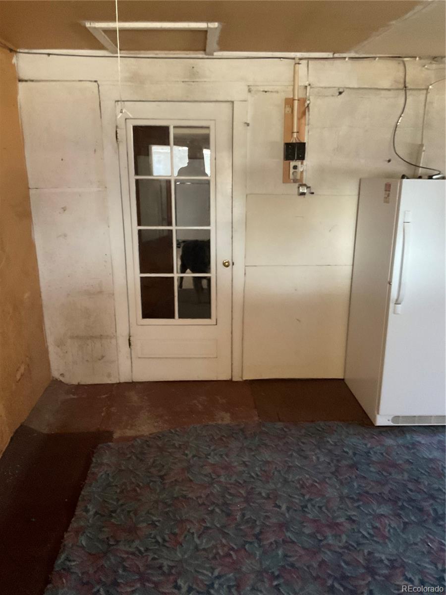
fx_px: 498
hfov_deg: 48.2
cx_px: 223
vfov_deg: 61.7
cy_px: 298
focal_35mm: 29
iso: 400
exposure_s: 1/30
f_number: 1.8
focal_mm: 3
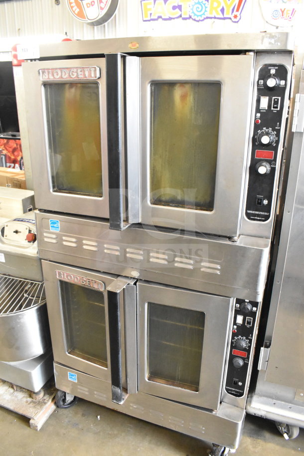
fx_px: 342
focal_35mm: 27
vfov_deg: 67.4
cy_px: 228
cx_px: 152
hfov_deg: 47.9
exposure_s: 1/100
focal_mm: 18
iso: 6400
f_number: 5
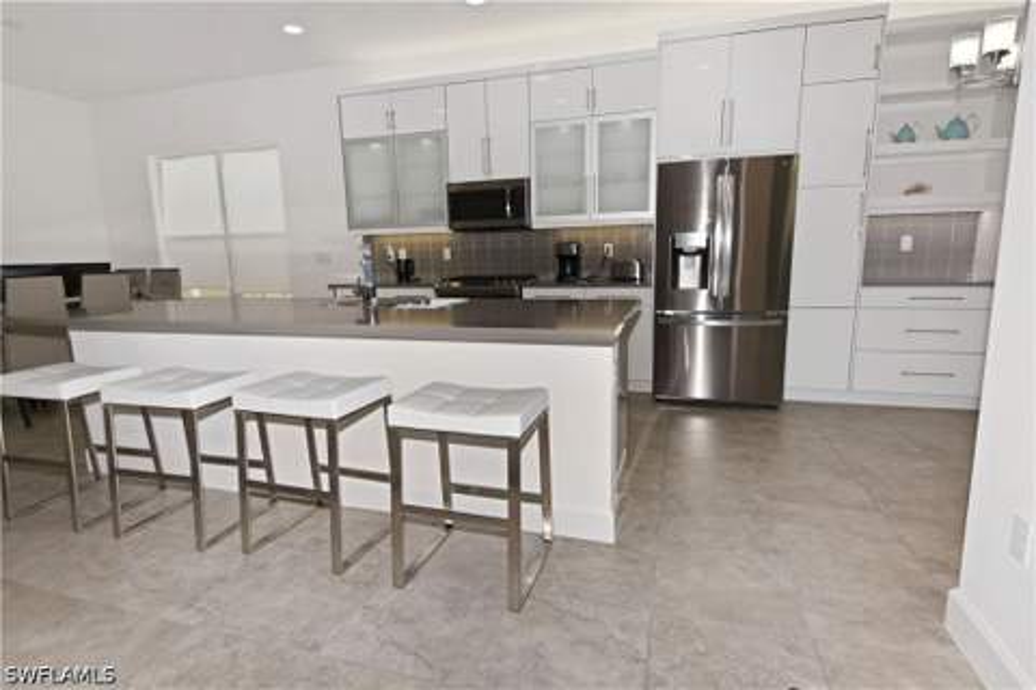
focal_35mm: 24
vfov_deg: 53.1
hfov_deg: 73.7
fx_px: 691
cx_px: 518
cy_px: 345
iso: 100
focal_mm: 16
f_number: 8
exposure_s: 1/60
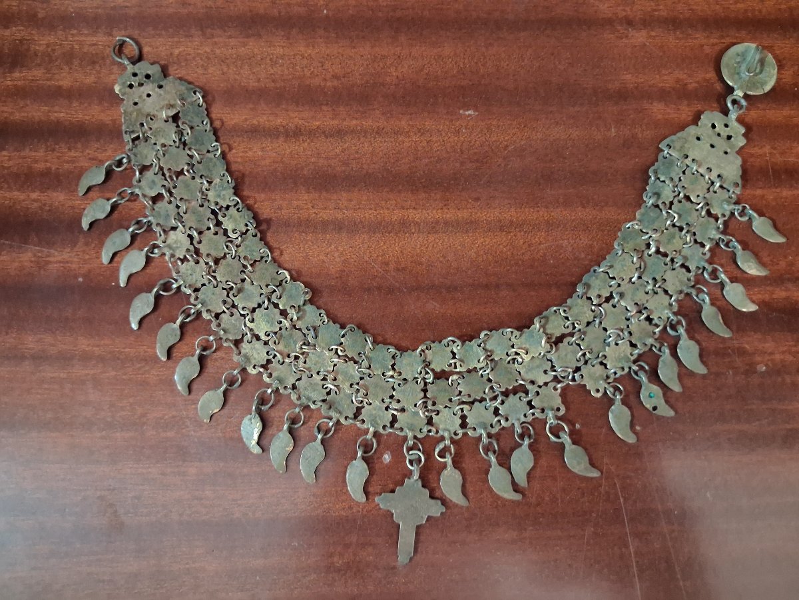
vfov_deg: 51.4
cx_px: 400
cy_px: 300
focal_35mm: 27
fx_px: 623
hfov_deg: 65.3
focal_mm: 4
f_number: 1.8
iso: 1000
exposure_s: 1/12
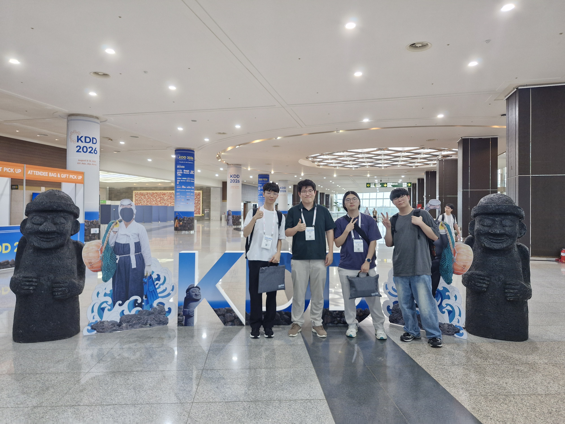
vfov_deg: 58.9
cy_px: 212
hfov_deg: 73.9
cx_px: 282
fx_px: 375
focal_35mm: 23
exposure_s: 1/120
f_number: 1.8
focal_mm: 5.54
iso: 320
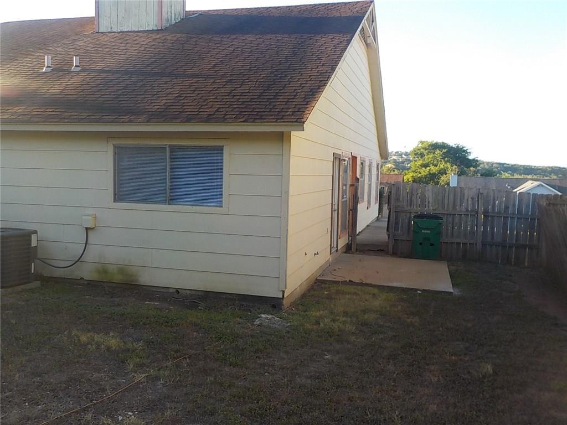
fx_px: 491
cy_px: 212
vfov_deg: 46.8
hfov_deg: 60.0
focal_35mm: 30
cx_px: 284
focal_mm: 4.1
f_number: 3.3
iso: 125
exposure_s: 1/200
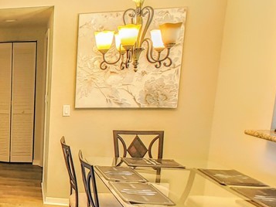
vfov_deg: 33.3
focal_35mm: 43
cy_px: 141
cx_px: -63
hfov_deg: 34.2
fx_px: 343
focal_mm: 1.78
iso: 100
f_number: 1.9
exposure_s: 1/24
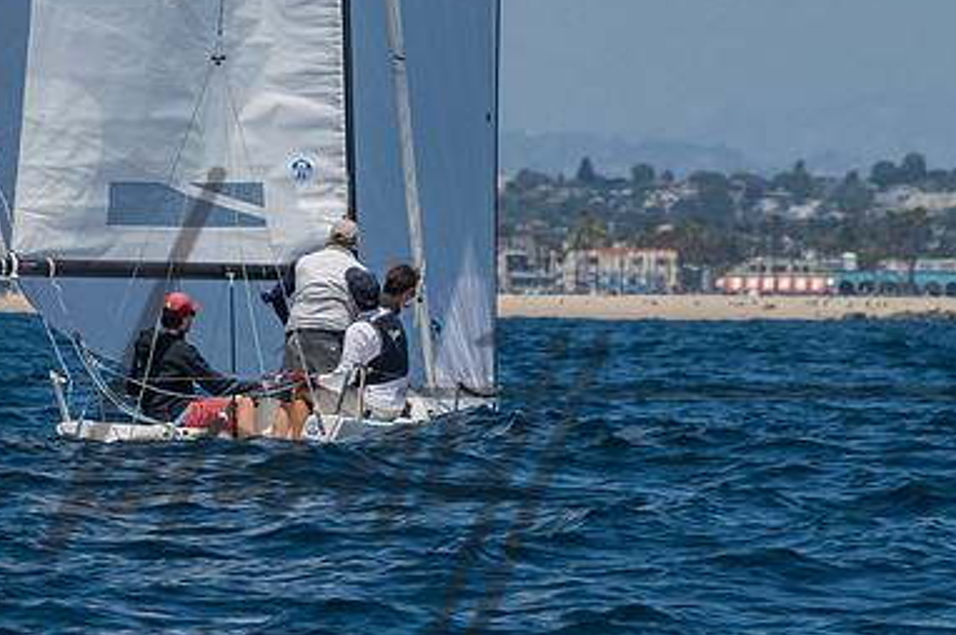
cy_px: 450
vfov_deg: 2.0
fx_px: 18121
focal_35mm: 683
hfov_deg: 3.0
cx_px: 250
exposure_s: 1/1000
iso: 640
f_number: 14
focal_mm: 300
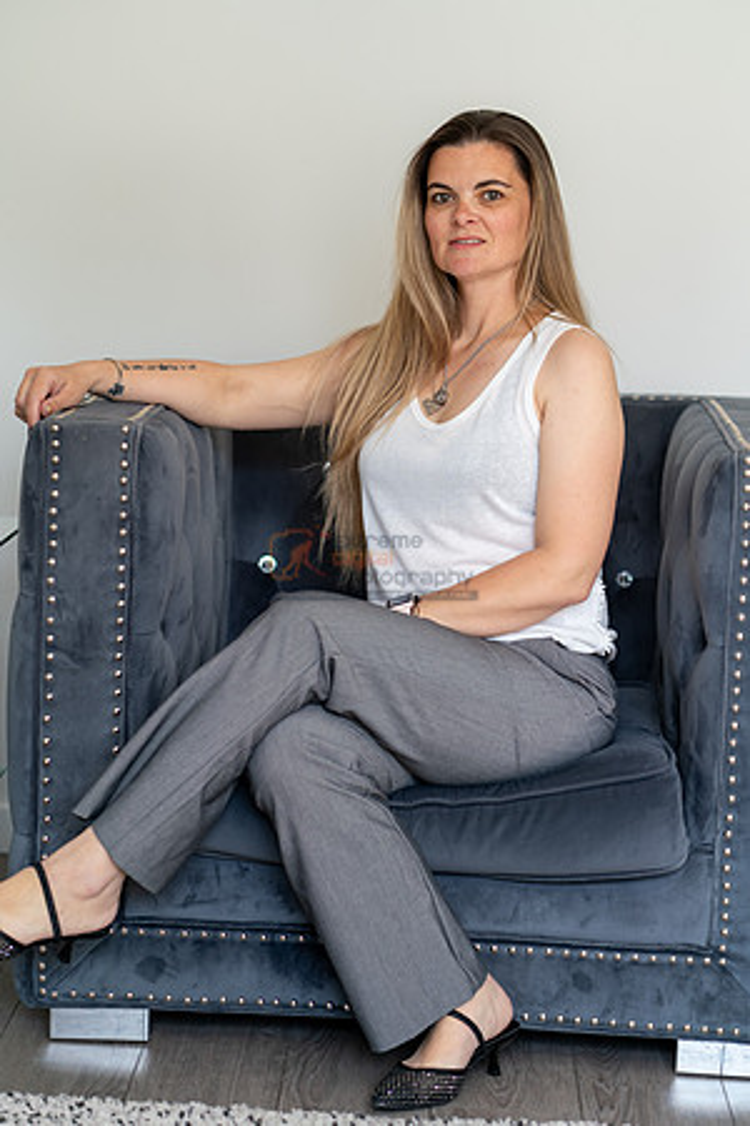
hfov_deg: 16.1
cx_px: 375
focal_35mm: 85
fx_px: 2656
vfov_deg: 23.9
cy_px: 563
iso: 500
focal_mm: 85
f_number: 2.5
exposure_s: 1/200
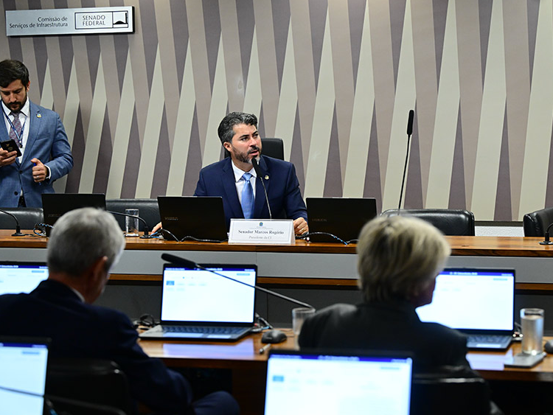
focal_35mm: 77
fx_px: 1230
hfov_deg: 25.3
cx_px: 262
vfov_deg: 19.1
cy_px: 208
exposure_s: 1/200
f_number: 3.5
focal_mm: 70
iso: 2500
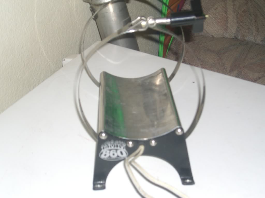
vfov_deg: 21.6
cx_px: 132
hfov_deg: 28.6
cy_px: 99
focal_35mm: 68
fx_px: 521
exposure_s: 1/60
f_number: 4
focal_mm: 14.2
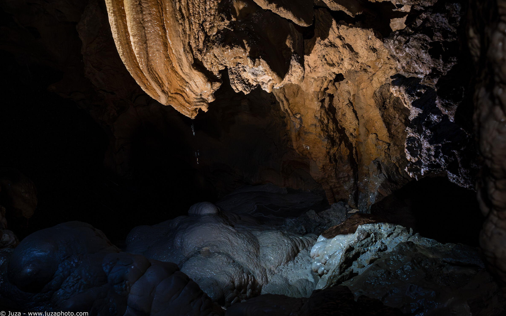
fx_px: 579
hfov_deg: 47.2
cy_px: 149
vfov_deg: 30.5
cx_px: 252
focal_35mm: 42
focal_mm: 41
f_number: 8
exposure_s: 1/50
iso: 6400
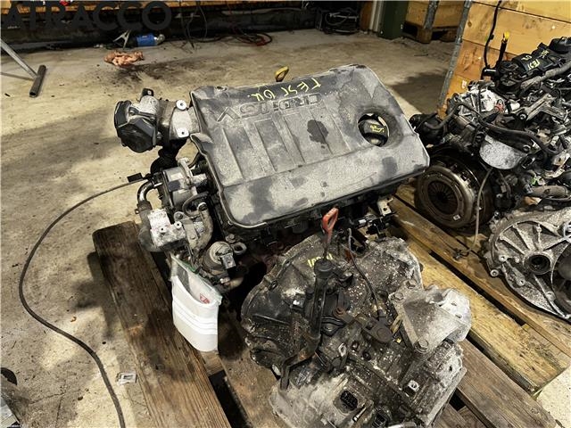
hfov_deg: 71.6
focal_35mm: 24
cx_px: 286
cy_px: 214
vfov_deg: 56.8
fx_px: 396
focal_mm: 6.86
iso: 50
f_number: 1.78
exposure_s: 1/33
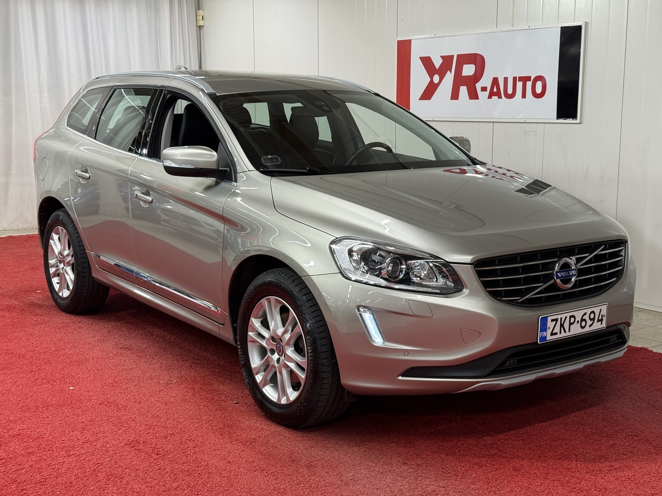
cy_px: 248
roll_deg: +0.2
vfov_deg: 30.3
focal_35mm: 48
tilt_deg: -8.5
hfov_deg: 39.7
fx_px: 918
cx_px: 331
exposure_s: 1/100
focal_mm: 6.76
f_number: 1.78
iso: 100
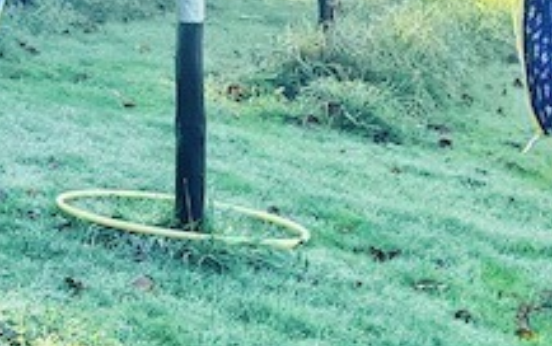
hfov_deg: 15.2
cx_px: -181
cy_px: -122
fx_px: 1957
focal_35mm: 130
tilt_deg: -10.4
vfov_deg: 9.9
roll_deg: +2.2
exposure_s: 1/1224
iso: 50
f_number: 1.5
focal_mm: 5.7
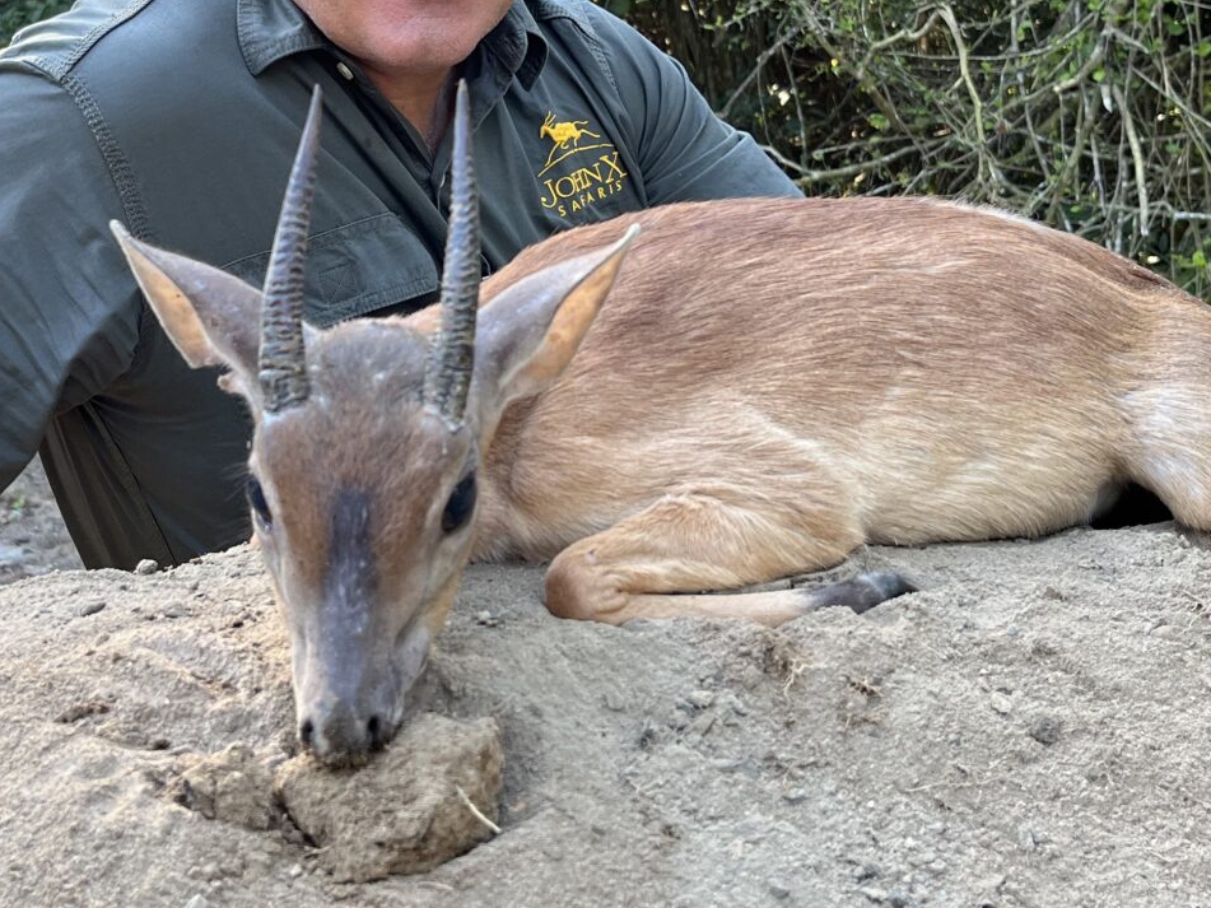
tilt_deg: -0.6
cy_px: 178
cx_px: 478
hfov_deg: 34.2
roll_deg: +0.3
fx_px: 1959
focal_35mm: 56
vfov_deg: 25.6
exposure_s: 1/154
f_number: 1.6
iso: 64
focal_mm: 5.1
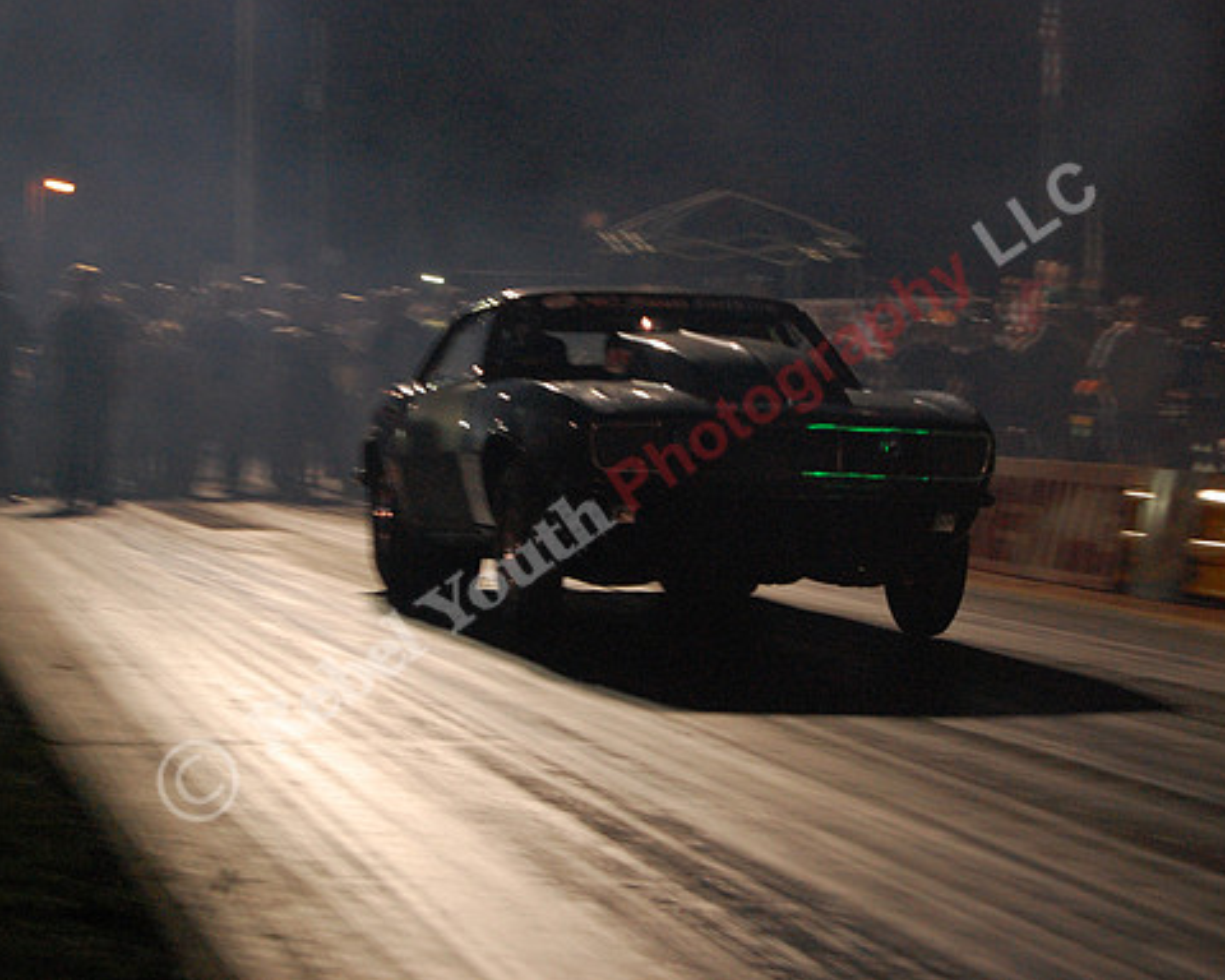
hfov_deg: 20.5
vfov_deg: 16.4
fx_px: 3392
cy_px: 490
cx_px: 653
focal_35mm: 94
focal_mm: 55
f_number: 5.6
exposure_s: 1/60
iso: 1600
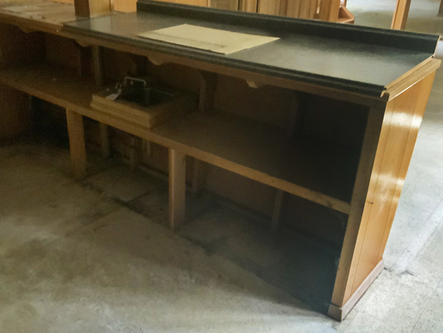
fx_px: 461
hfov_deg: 51.0
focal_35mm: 36
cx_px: 176
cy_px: 175
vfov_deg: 39.6
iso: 640
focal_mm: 3
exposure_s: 1/21
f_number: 1.8
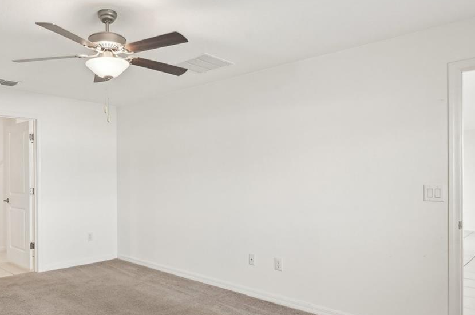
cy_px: 178
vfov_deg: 47.7
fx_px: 356
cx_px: 167
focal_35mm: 27
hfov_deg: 66.0
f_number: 8
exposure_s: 1/25
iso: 400
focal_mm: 14
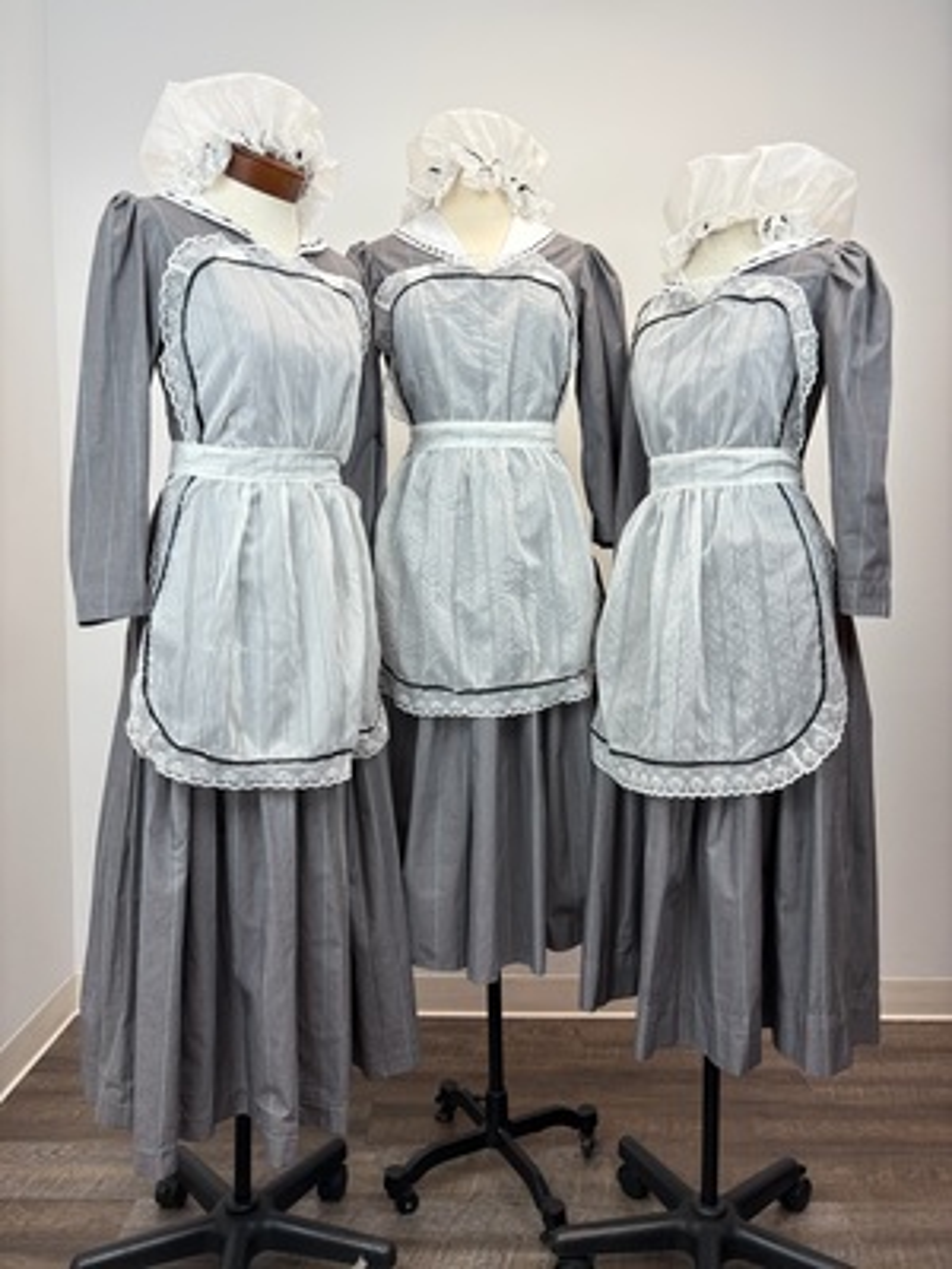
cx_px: 476
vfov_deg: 67.3
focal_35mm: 26
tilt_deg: -4.8
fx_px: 953
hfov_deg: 53.1
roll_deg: -0.2
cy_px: 634
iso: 40
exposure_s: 1/167
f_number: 1.6
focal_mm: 5.96
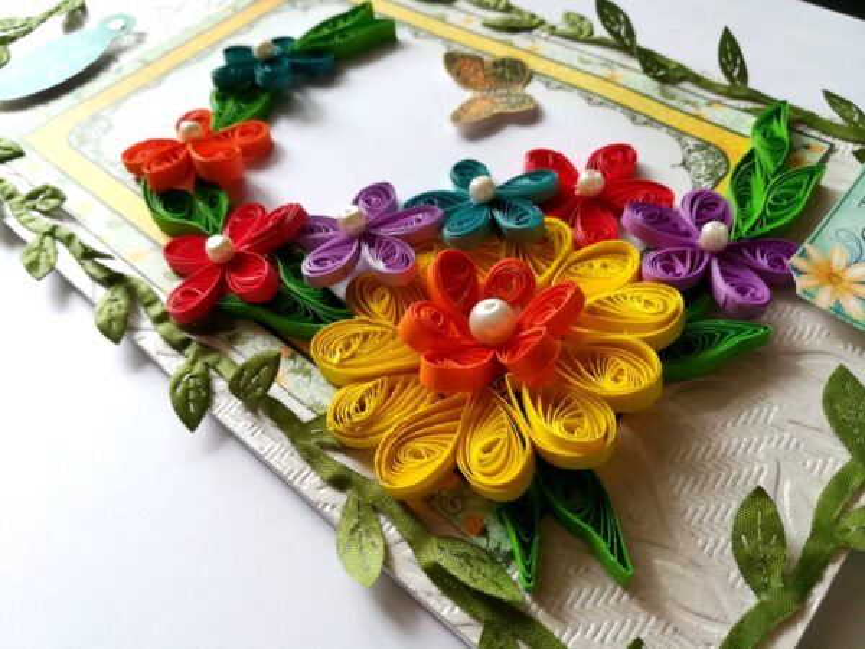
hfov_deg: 67.3
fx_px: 650
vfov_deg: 53.1
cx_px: 432
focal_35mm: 26
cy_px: 324
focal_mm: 3.83
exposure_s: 1/40
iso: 80
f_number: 2.2
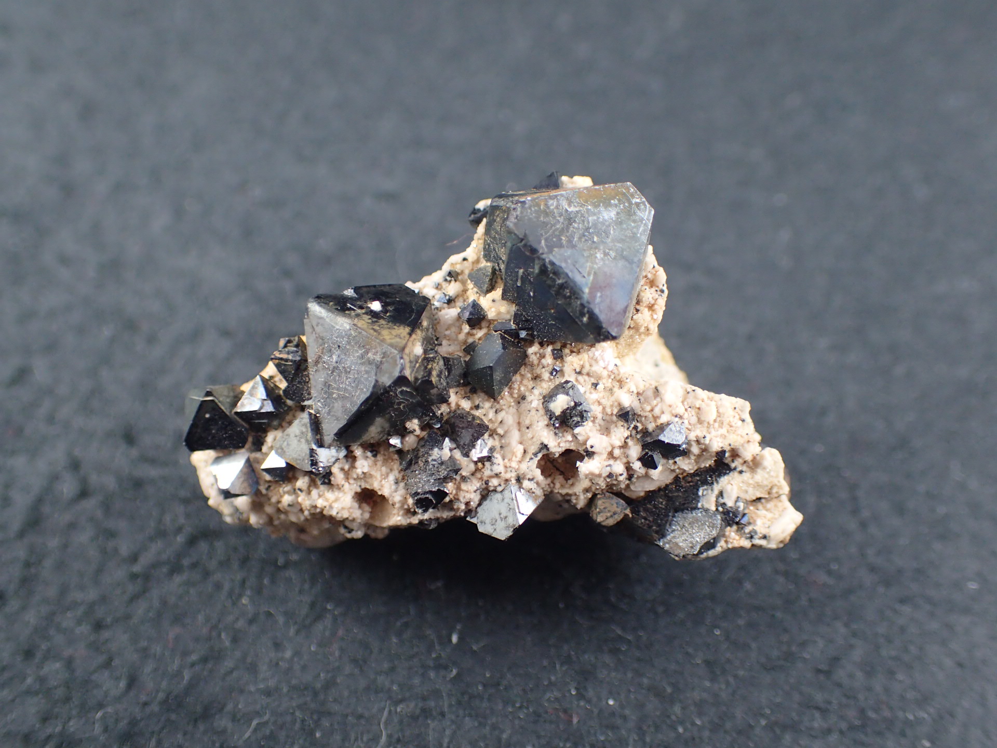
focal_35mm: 38
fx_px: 1094
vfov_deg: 37.7
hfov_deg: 49.0
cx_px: 498
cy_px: 374
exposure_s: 1/160
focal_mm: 6.86
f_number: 2.7
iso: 320
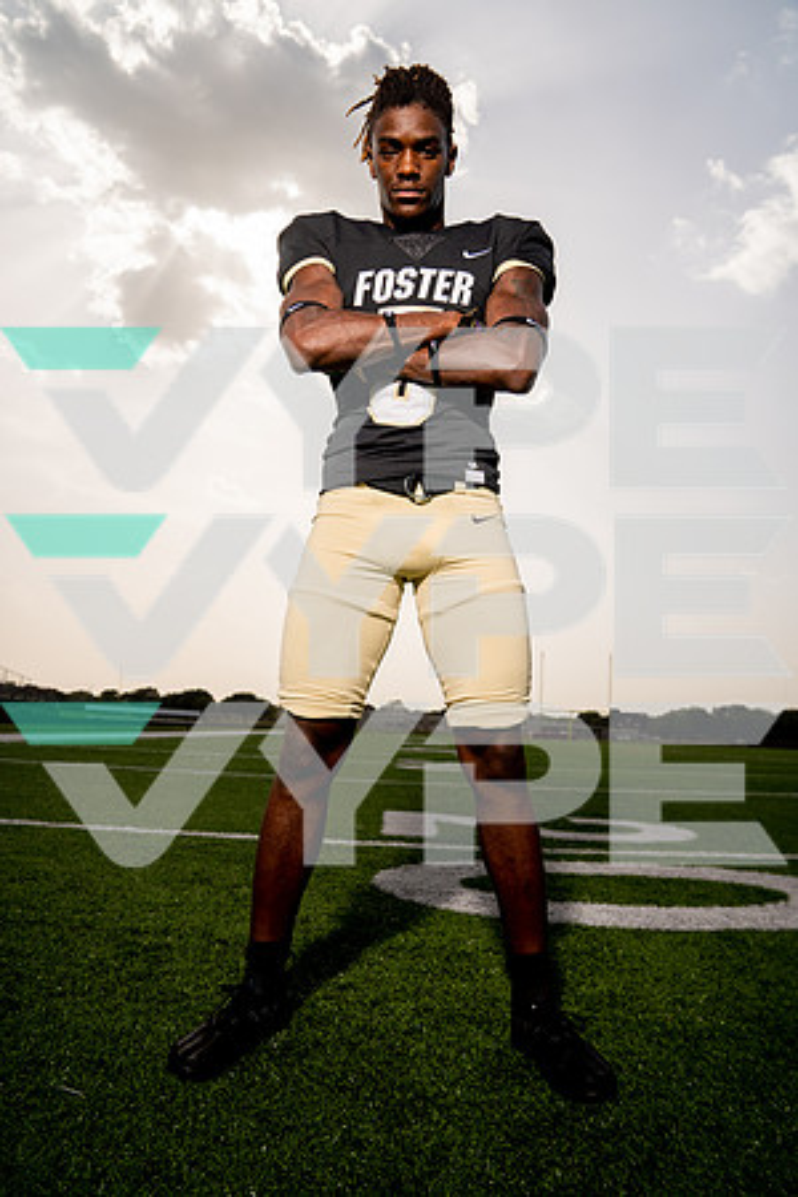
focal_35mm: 24
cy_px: 598
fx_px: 798
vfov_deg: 73.7
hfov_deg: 53.1
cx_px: 399
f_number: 4.5
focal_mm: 24
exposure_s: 1/1250
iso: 100
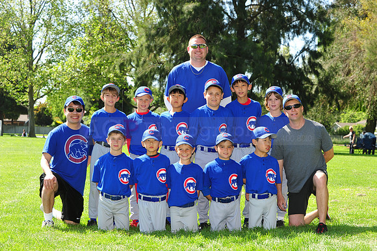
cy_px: 126
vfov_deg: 17.0
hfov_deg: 25.4
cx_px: 188
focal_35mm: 80
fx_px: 837
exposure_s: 1/160
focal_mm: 80
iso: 200
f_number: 8
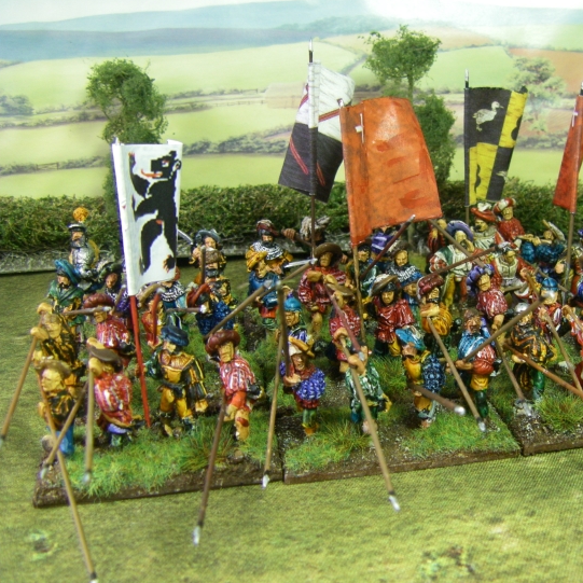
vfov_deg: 35.3
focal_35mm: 48
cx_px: 405
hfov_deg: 34.9
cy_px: 309
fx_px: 915
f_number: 3.5
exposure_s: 1/50
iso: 200
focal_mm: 6.3
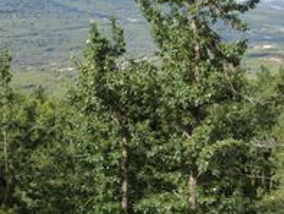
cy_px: 41
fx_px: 501
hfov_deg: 27.6
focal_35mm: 61
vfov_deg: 23.7
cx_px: -61
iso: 100
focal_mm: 4.39
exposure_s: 1/640
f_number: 2.8
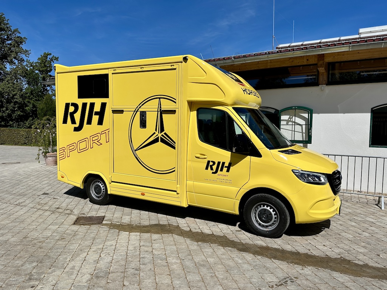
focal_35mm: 24
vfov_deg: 56.8
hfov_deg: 71.6
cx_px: 194
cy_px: 145
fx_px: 268
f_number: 1.78
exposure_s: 1/10753
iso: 80
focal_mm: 6.86
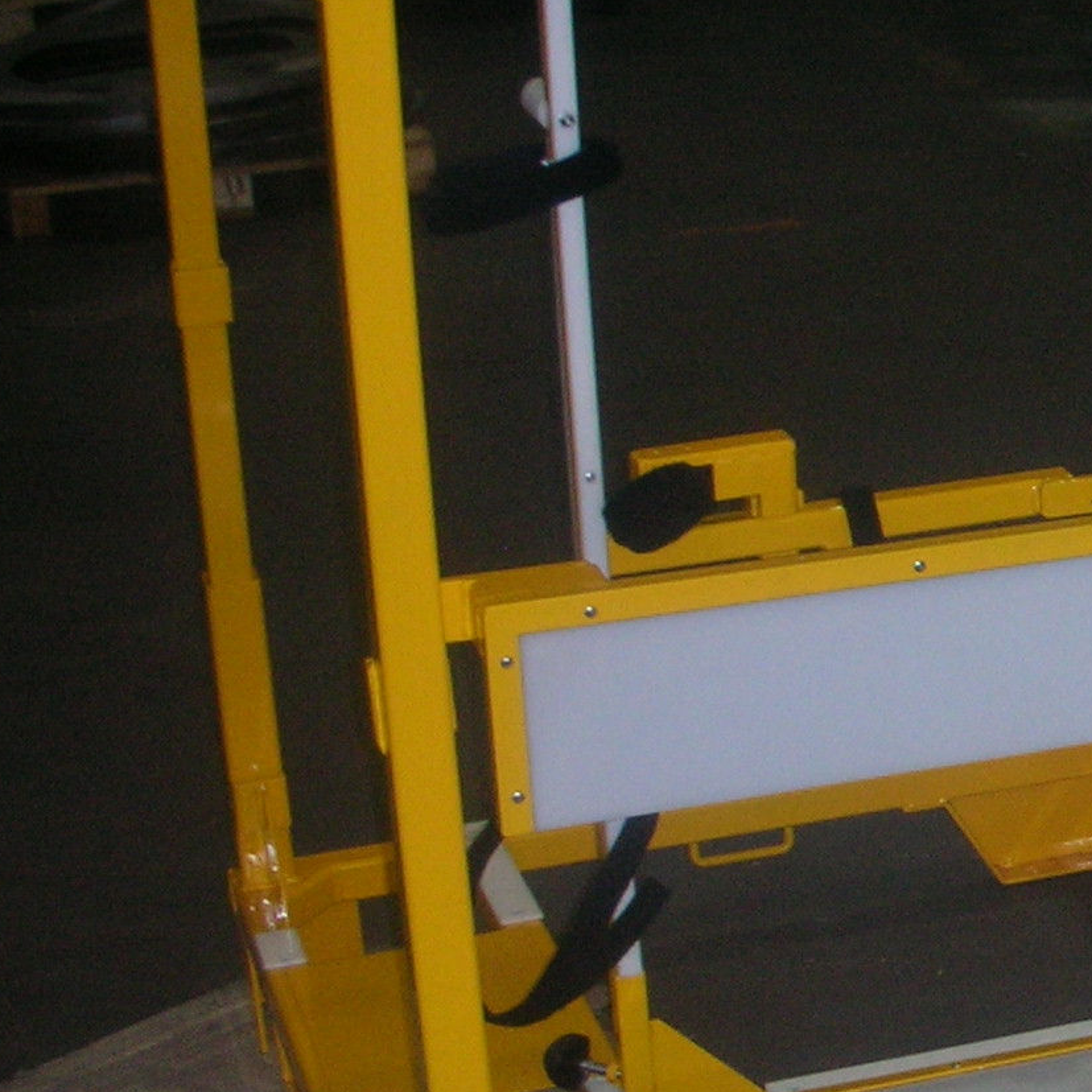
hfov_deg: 16.6
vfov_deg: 17.9
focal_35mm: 97
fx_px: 3462
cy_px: 584
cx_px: 1554
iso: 111
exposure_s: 1/60.1
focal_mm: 5.8
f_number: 3
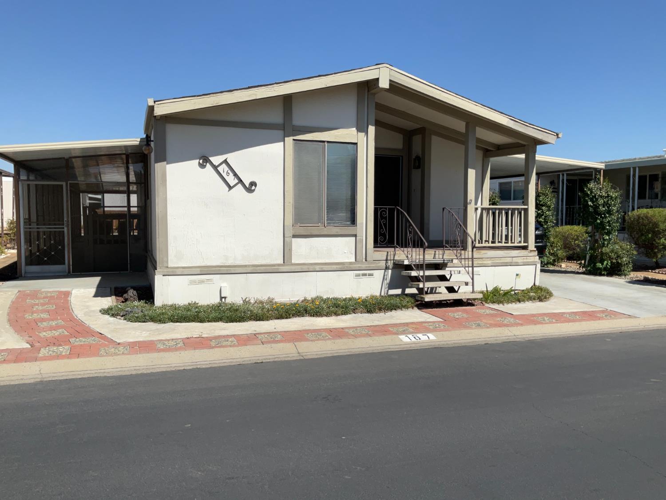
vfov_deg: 48.2
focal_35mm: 29
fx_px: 558
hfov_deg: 61.7
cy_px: 250
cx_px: 333
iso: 16
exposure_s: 1/2801
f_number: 1.8
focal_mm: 3
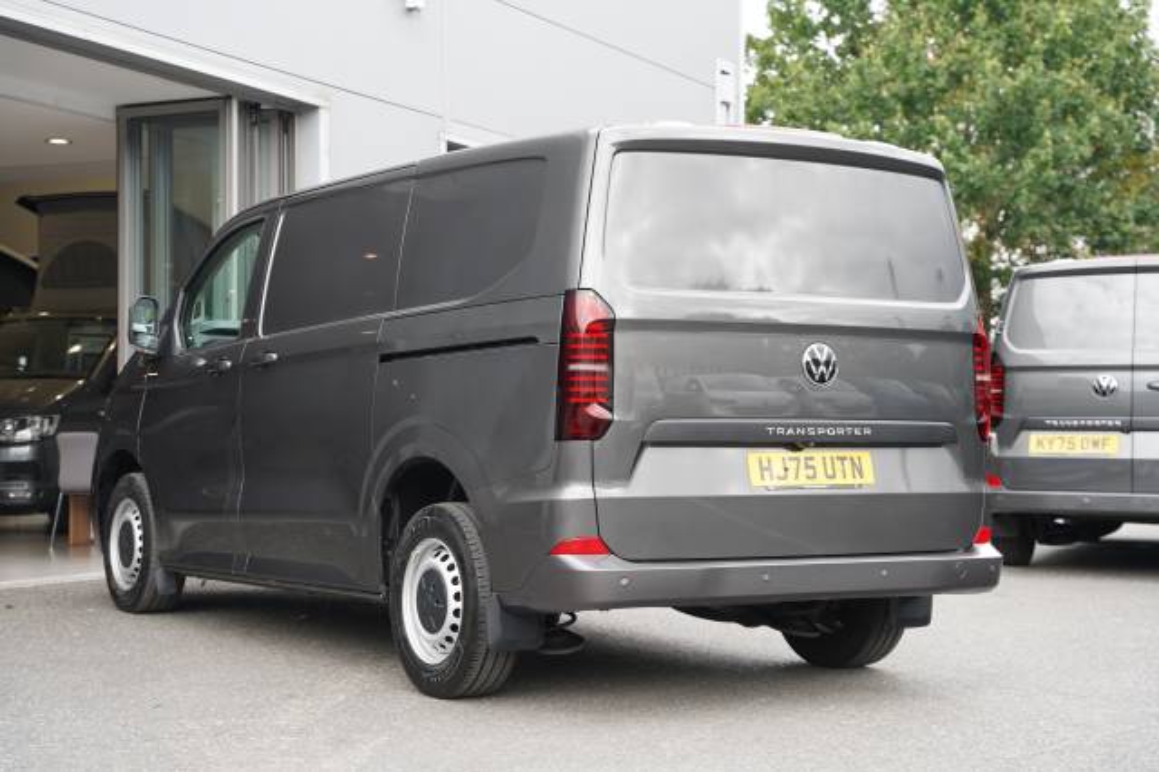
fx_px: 1931
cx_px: 580
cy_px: 386
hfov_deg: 33.4
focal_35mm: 60
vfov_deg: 22.6
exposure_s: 1/160
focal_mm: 60
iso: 320
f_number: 4
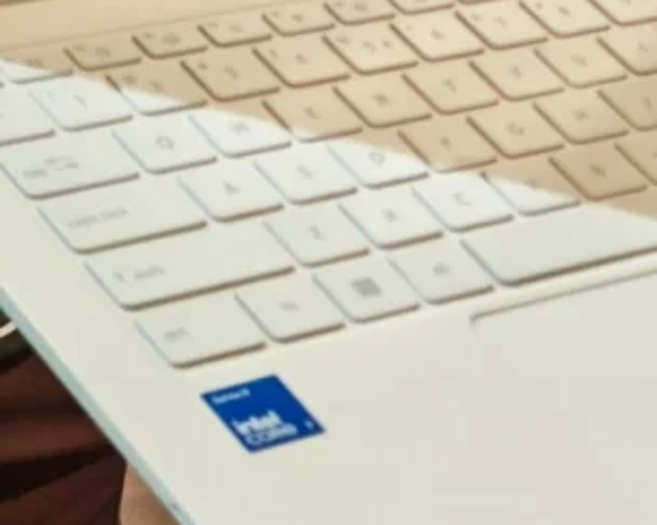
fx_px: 3557
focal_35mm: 183
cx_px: 527
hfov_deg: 10.5
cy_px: -138
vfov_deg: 8.3
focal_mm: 5.4
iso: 100
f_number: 1.6
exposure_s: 1/120
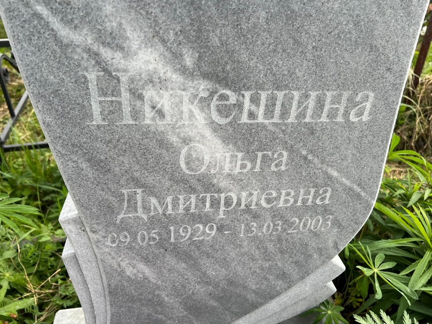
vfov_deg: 53.1
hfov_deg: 67.3
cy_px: 162
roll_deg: -0.7
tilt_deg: -32.0
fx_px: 324
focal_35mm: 26
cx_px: 216
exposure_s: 1/769
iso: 50
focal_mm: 5.7
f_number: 1.5
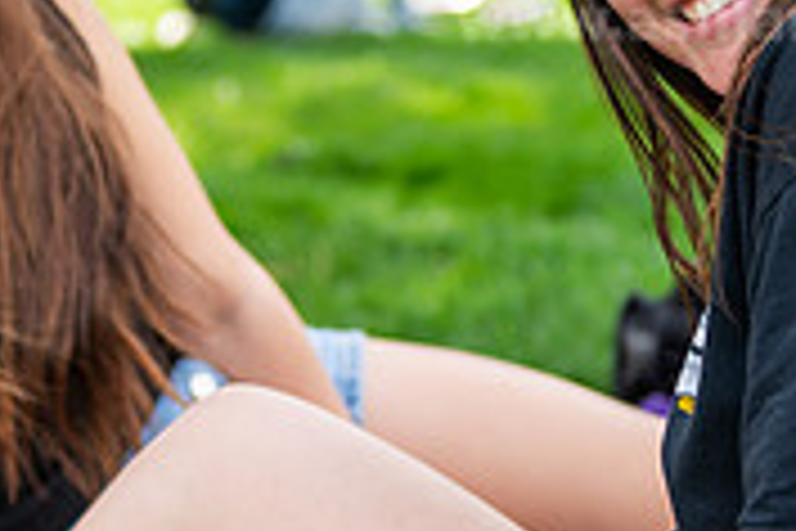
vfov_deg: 8.4
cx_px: 252
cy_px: 115
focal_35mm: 164
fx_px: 3626
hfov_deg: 12.5
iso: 80
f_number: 2.8
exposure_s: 1/320
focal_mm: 50
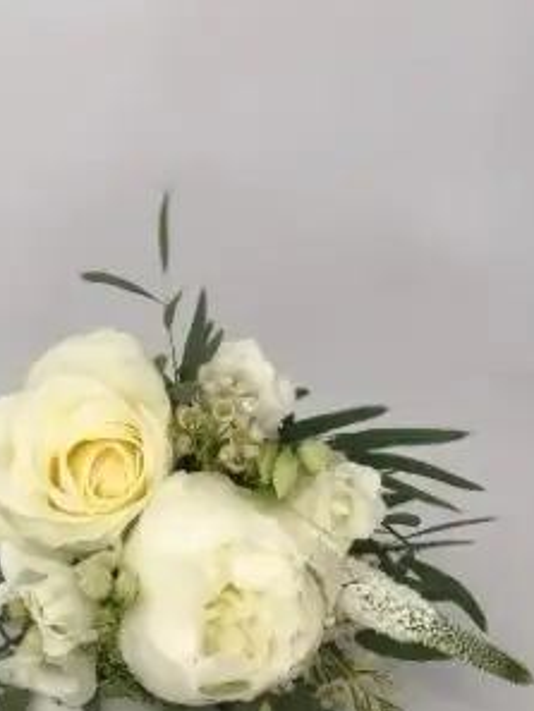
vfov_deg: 23.0
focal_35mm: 84
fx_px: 1727
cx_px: 192
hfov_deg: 17.5
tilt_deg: -27.4
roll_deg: -1.4
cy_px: 534
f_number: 2.4
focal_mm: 6
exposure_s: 1/117
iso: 16
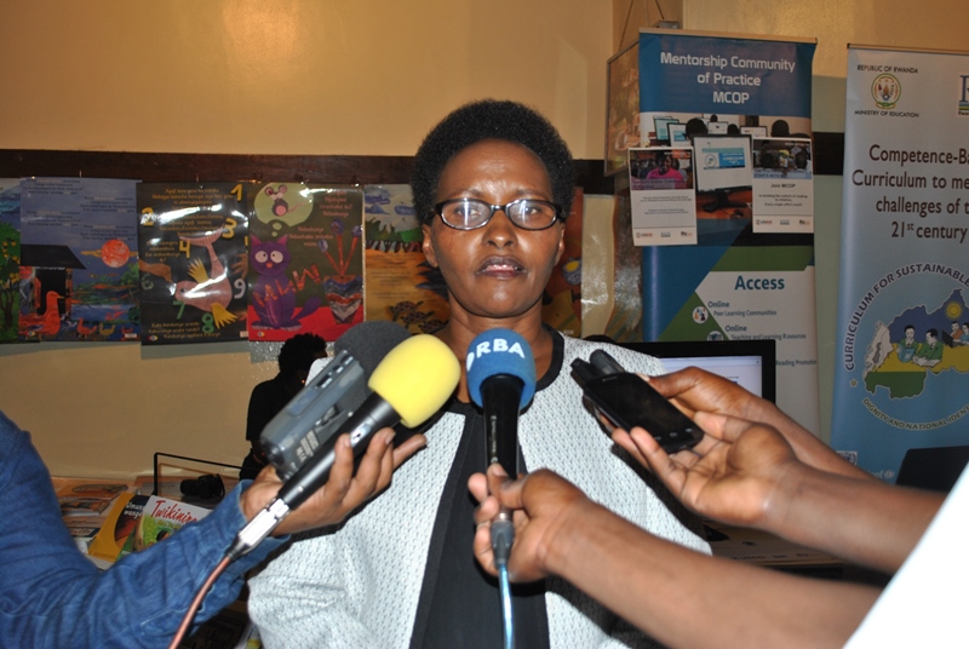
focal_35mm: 36
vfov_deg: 37.0
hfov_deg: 53.1
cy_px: 324
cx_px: 484
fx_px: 970
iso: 200
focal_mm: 24
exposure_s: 1/60
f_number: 4
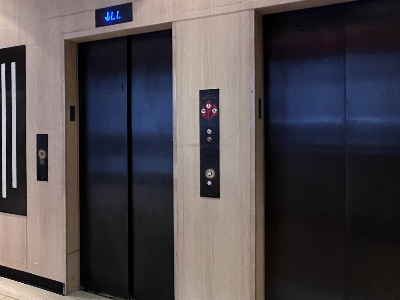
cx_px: 47
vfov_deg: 40.6
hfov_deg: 47.7
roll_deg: +0.5
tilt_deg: +0.0
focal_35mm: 35
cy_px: 128
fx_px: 404
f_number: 1.8
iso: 800
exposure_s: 1/60
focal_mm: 1.57
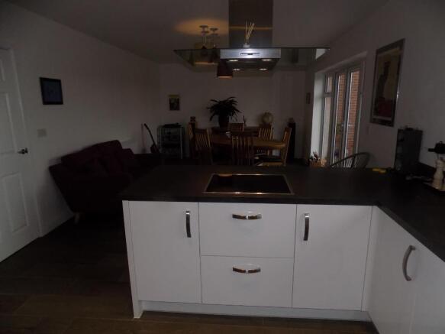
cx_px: 222
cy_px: 167
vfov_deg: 58.9
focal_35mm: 23
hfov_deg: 73.9
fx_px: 296
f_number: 3.1
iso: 250
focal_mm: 4
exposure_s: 1/30
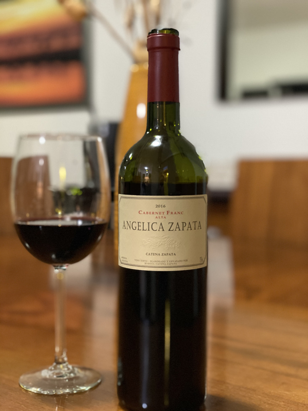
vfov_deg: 36.8
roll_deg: -1.2
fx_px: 617
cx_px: 154
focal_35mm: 52
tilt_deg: -1.7
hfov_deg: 28.0
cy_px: 206
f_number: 2
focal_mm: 6
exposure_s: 1/15
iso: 640
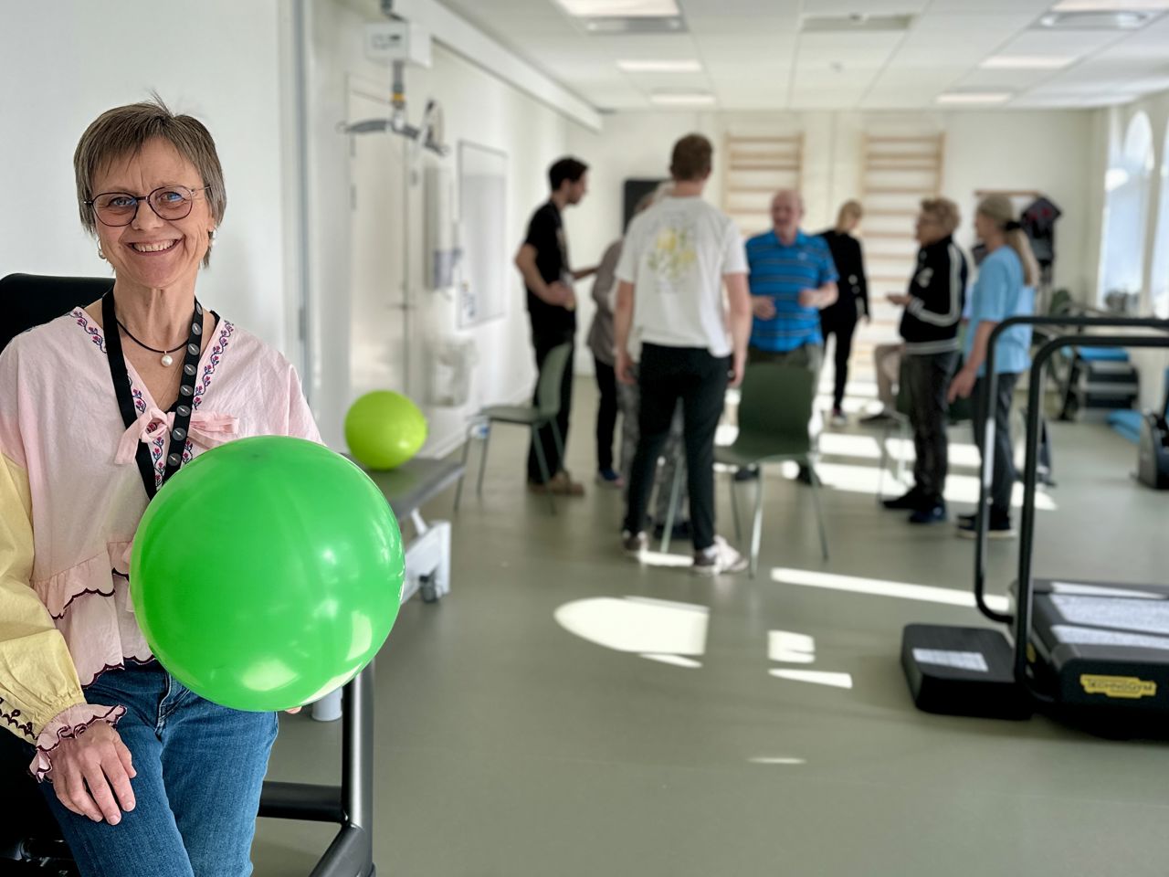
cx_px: 584
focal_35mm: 24
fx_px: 810
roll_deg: -0.6
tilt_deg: -7.9
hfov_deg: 71.6
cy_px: 438
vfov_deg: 56.8
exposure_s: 1/150
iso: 64
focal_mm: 6.86
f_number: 1.78
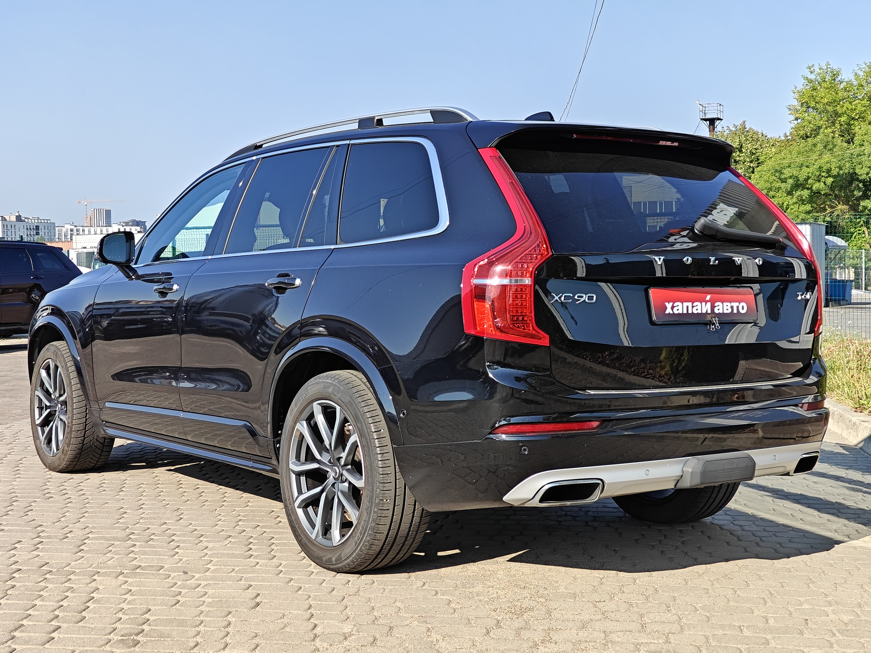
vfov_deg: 30.9
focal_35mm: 47
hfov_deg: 40.4
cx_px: 436
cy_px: 326
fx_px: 1183
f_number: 2
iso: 50
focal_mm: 7.08
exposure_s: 1/820
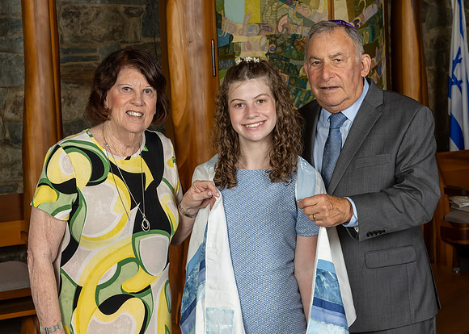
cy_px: 158
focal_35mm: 63
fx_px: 841
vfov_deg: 22.5
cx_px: 253
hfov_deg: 31.2
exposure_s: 1/200
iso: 640
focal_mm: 38
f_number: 8
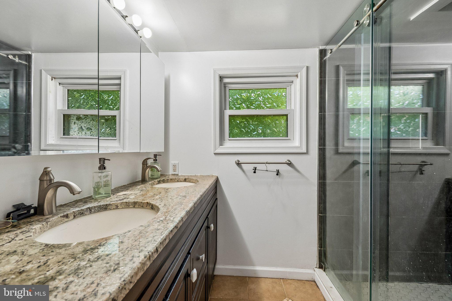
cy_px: 150
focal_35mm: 15
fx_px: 188
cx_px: 226
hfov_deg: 100.4
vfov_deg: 77.3
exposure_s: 1/100
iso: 400
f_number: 5.6
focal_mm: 10
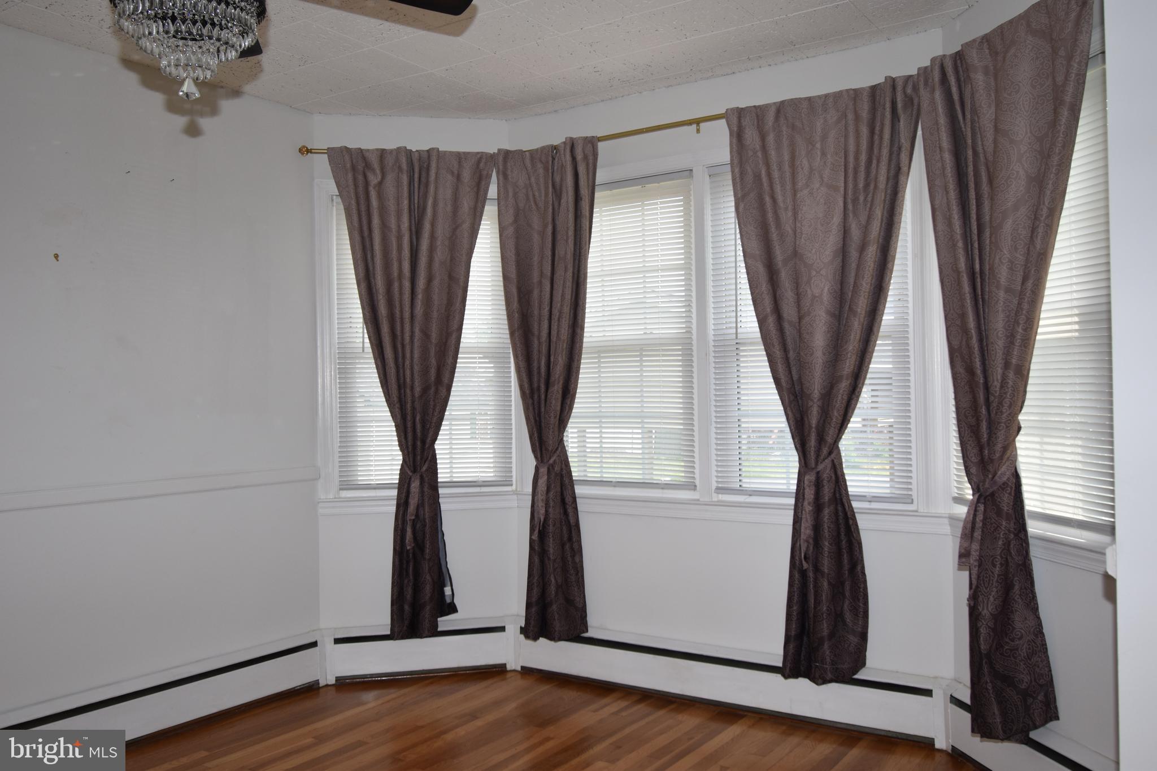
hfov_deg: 61.9
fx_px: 964
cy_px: 386
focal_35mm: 30
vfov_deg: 43.6
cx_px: 578
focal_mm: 20
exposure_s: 1/250
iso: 320
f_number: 5.6
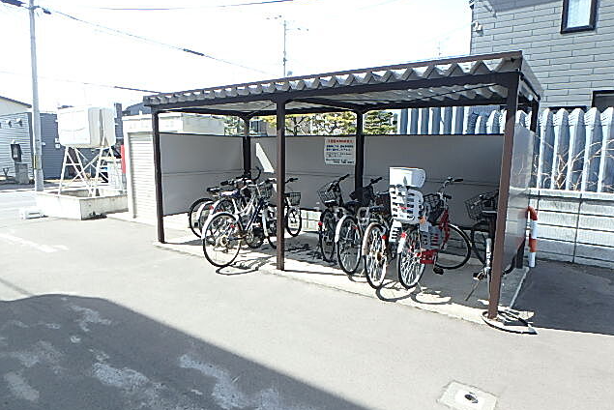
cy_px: 214
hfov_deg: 78.6
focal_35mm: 22
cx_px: 308
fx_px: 375
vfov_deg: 57.3
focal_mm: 3.7
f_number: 3.5
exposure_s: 1/320
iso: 125
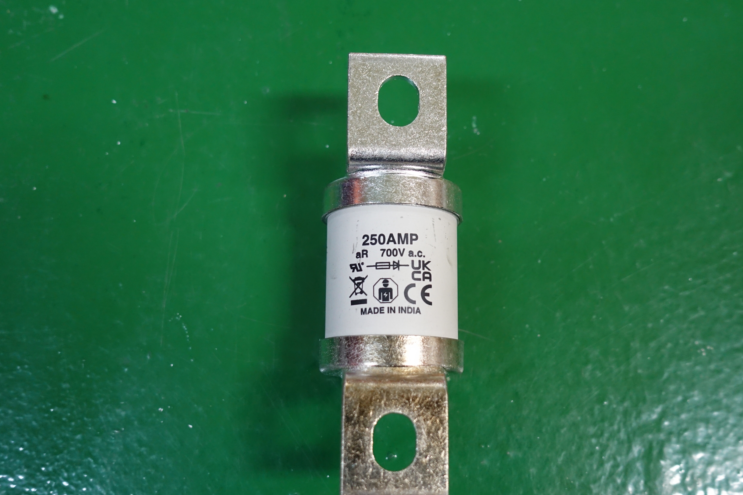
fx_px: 887
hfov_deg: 45.4
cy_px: 267
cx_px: 387
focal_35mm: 43
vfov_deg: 31.2
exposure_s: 1/25
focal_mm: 14.3
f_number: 2.8
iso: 800
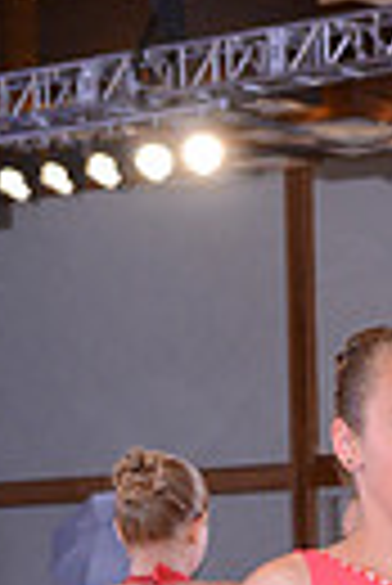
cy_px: 922
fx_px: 3486
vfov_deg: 9.3
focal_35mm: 214
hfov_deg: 6.3
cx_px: 696
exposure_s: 1/250
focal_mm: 48
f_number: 7.1
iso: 1250
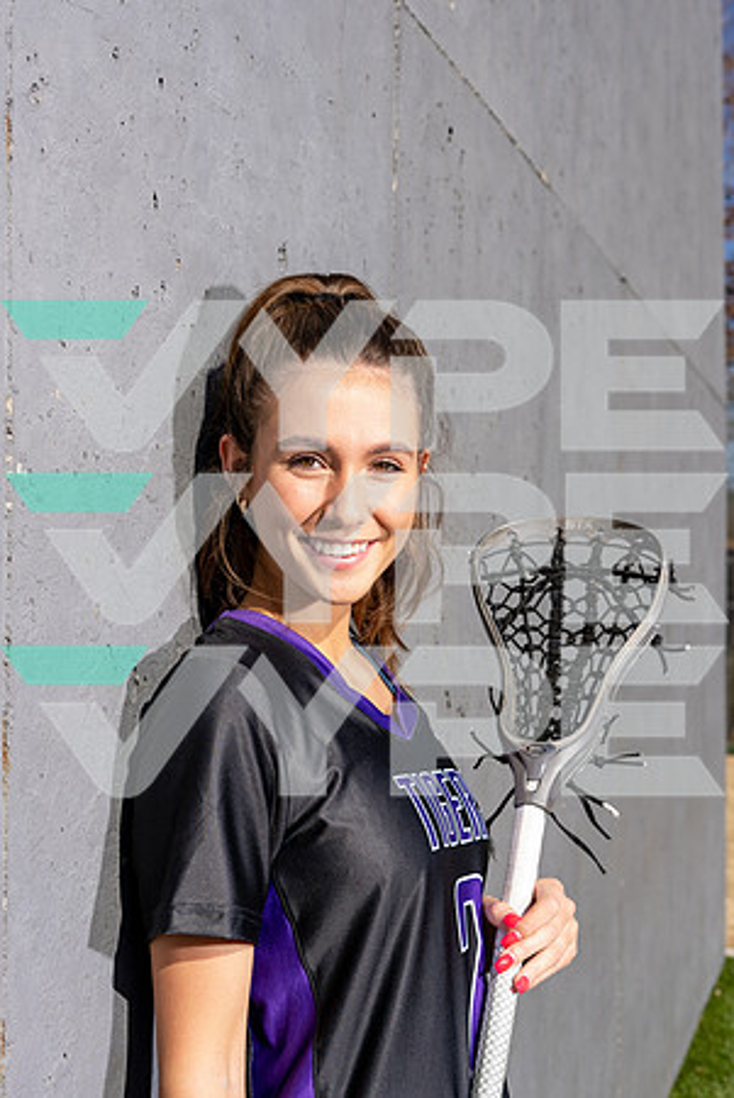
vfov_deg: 39.6
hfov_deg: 27.1
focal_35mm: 50
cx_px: 367
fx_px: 1526
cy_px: 549
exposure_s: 1/320
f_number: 7.1
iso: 64
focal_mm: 50
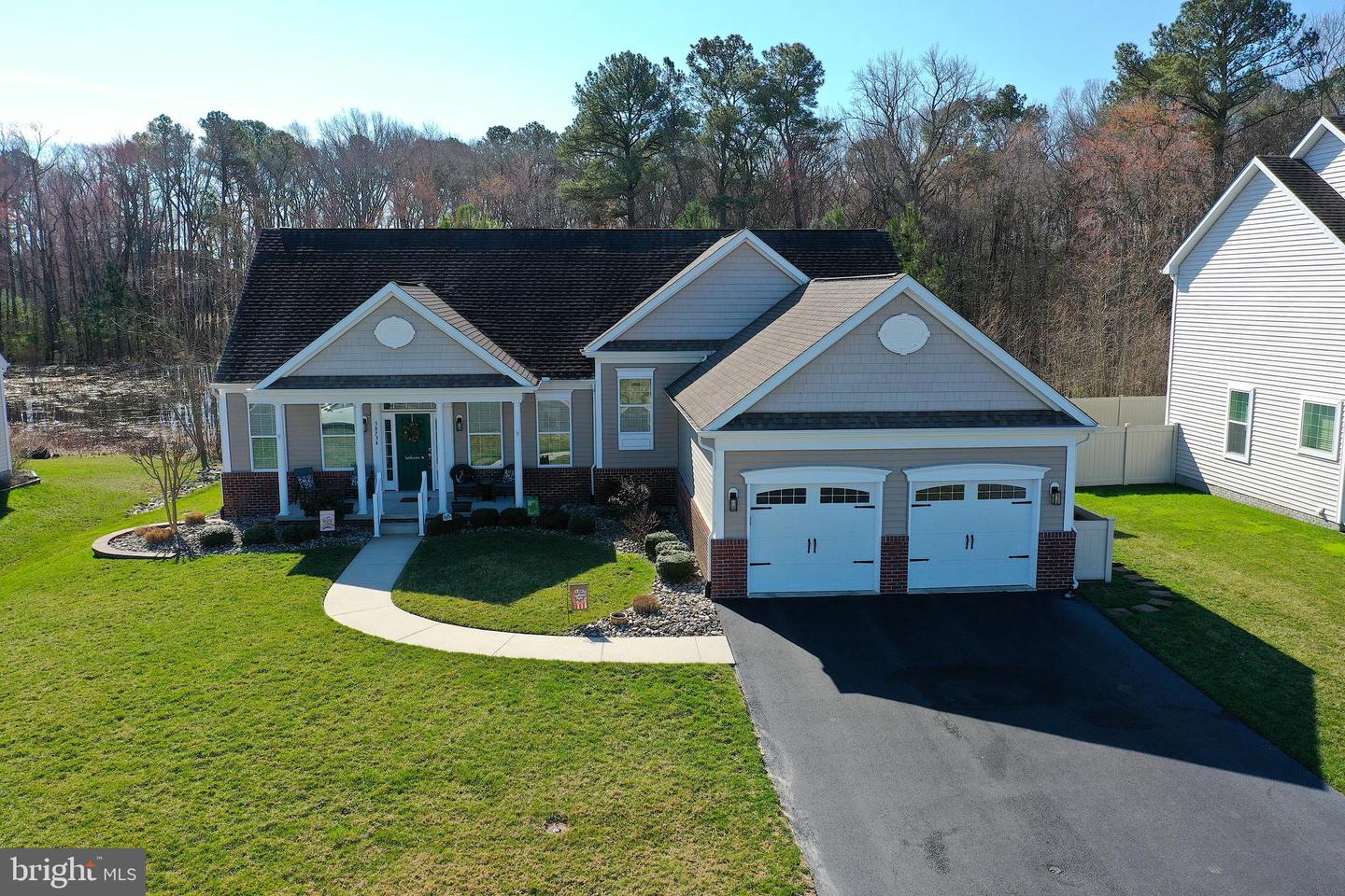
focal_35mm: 28
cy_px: 448
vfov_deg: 46.4
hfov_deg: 65.5
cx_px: 672
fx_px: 1046
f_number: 5.6
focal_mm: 10.26
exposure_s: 1/320
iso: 100
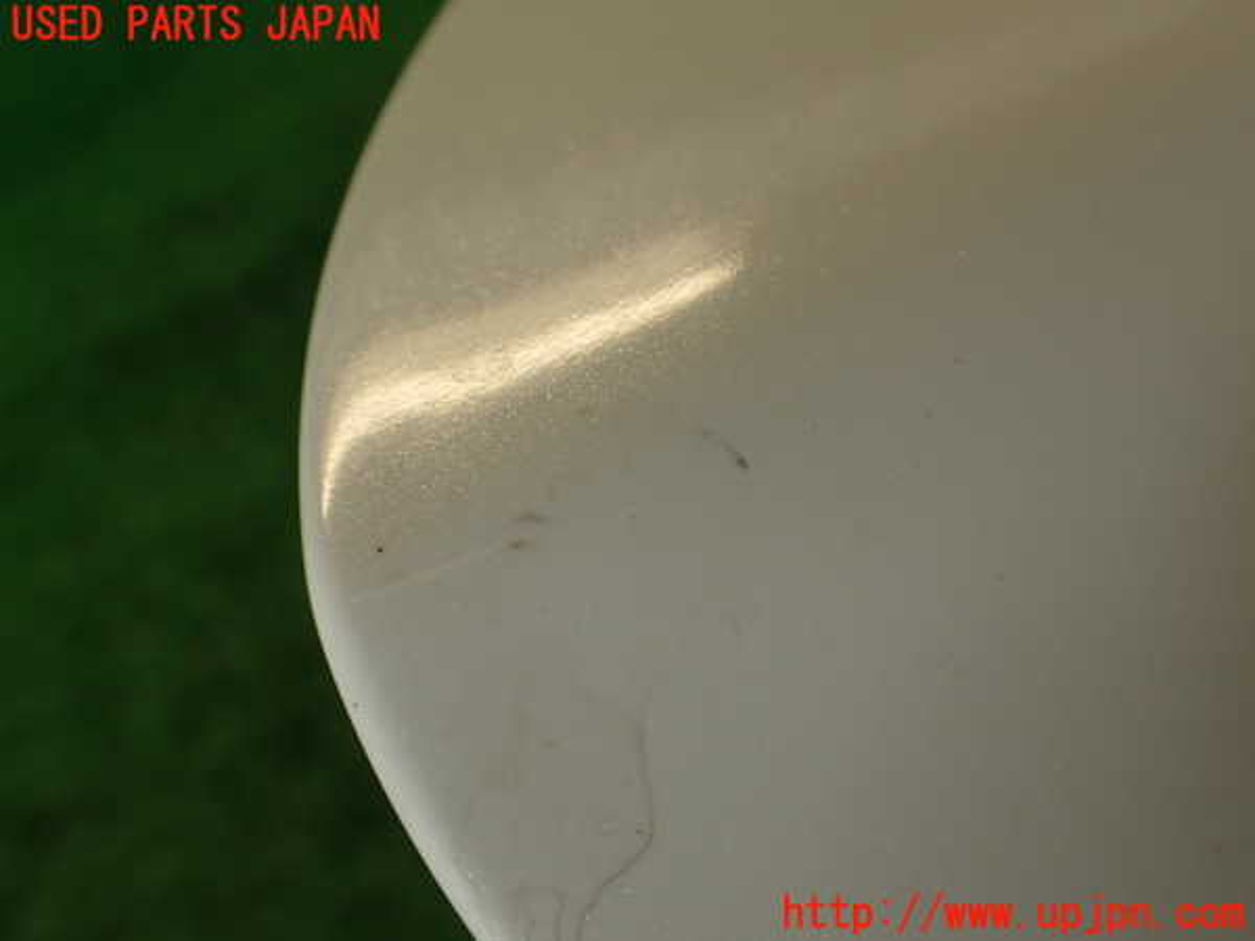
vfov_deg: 44.2
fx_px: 1160
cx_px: 628
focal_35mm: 32
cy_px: 470
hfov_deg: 56.8
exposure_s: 1/60
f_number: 3.2
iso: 100
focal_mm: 5.79
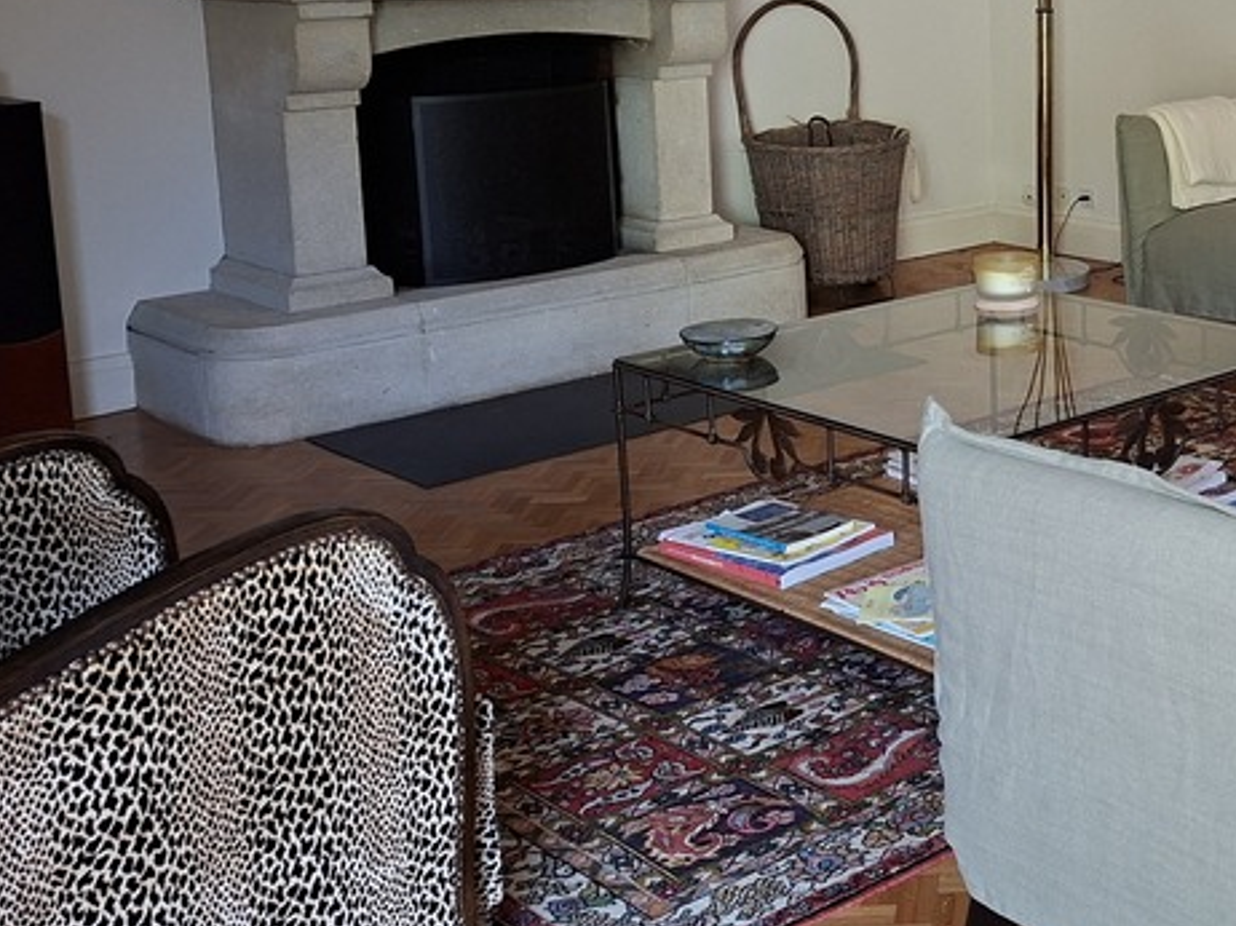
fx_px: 1820
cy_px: 222
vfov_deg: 28.1
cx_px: 1129
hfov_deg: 35.2
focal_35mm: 51
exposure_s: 1/50
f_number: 1.8
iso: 250
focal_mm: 5.54
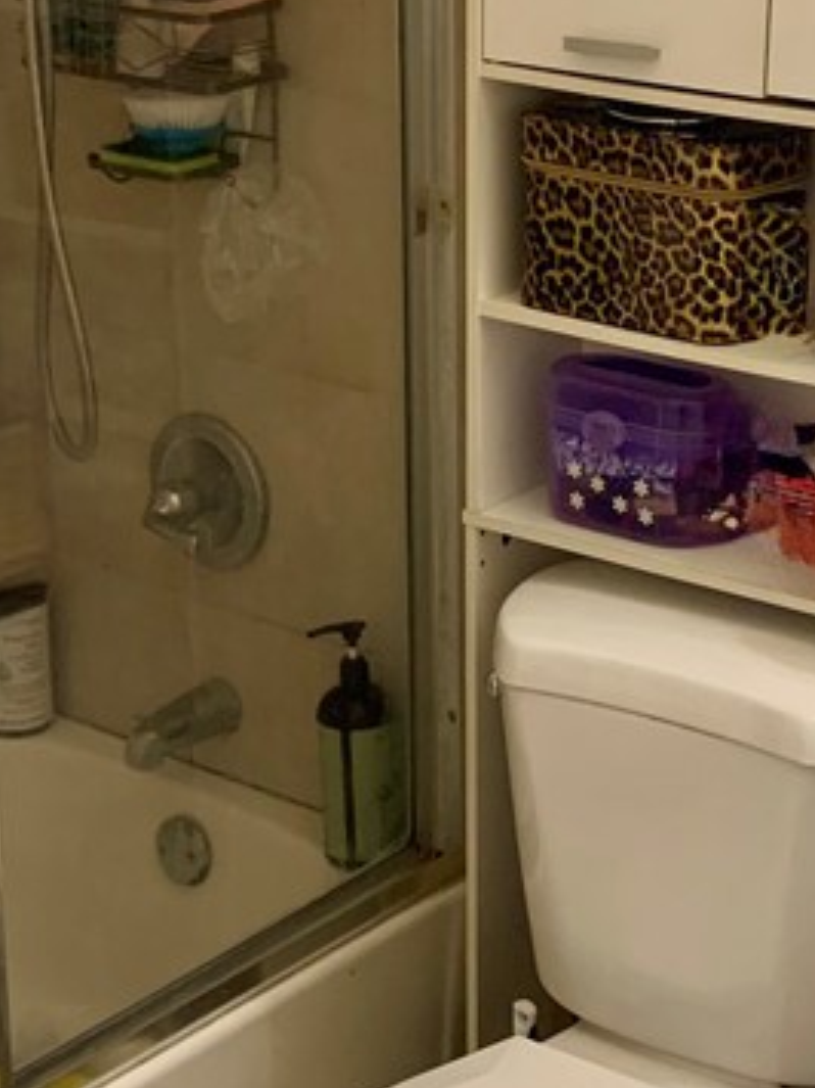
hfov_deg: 19.5
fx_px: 2356
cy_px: 564
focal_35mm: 75
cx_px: 634
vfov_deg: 26.0
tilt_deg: -20.6
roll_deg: -1.3
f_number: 1.8
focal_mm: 4.25
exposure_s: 1/60
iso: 320
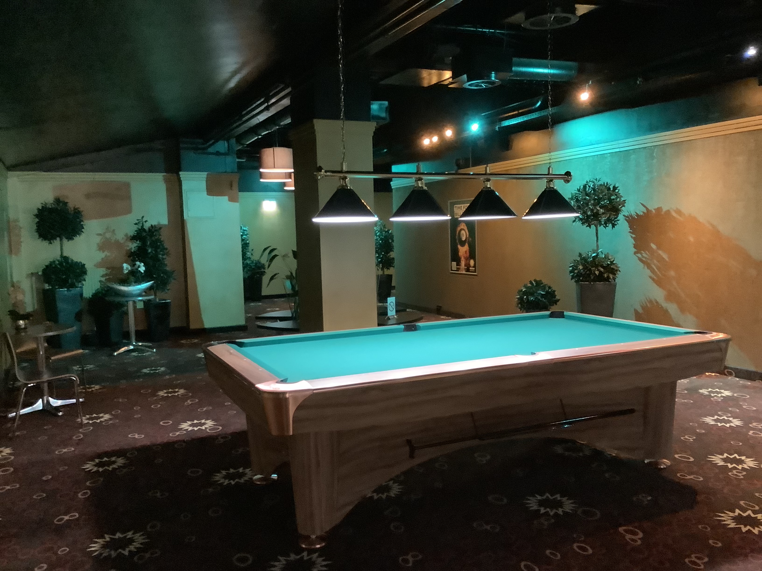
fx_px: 682
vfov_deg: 45.4
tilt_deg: -3.9
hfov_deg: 58.4
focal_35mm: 31
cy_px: 286
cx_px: 381
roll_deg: +2.0
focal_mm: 3.3
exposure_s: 1/24
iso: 800
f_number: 2.4
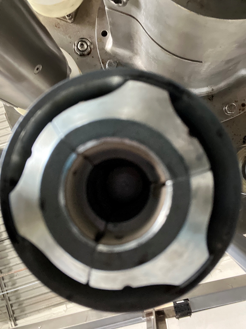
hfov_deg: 46.8
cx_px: 123
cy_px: 164
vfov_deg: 60.0
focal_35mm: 30
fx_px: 284
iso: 500
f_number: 2.2
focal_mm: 2.71
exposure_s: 1/30
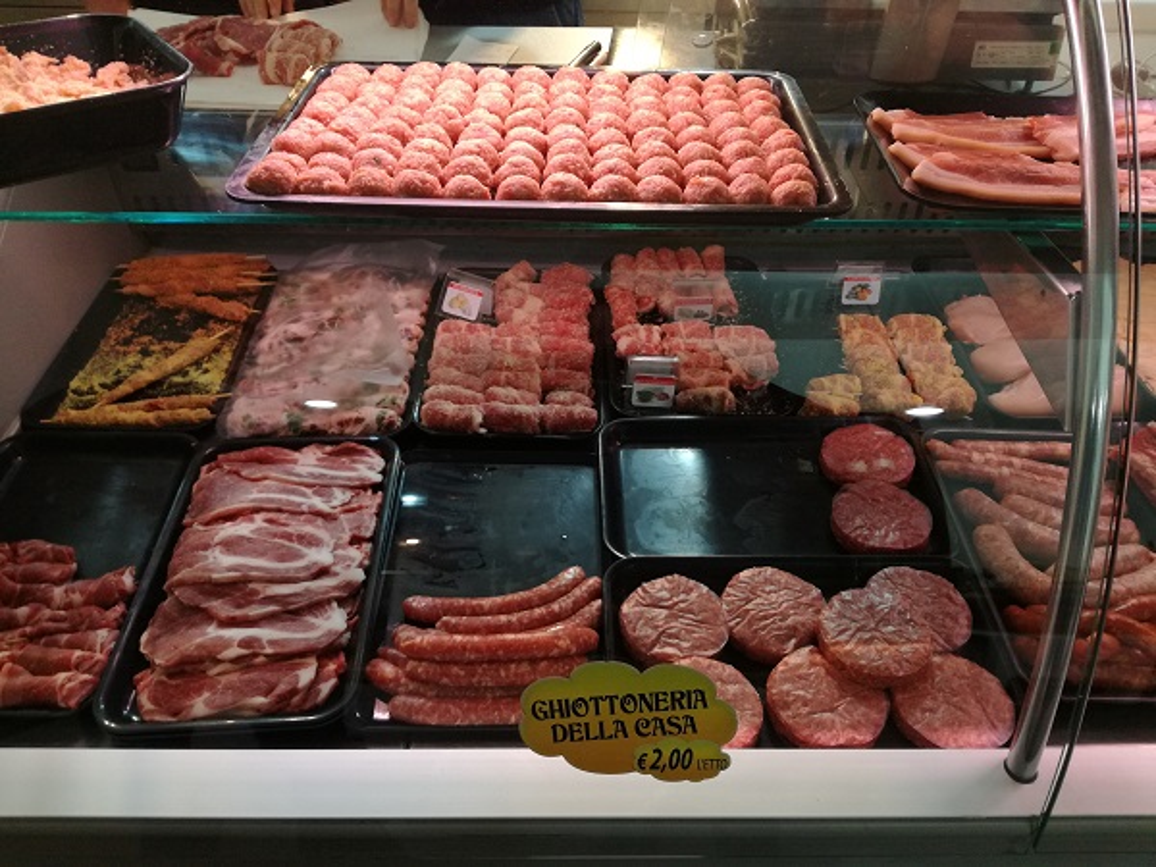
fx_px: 902
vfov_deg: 51.4
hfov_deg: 65.3
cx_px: 578
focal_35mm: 27
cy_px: 434
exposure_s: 1/33.3
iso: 160
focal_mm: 3.79
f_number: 2
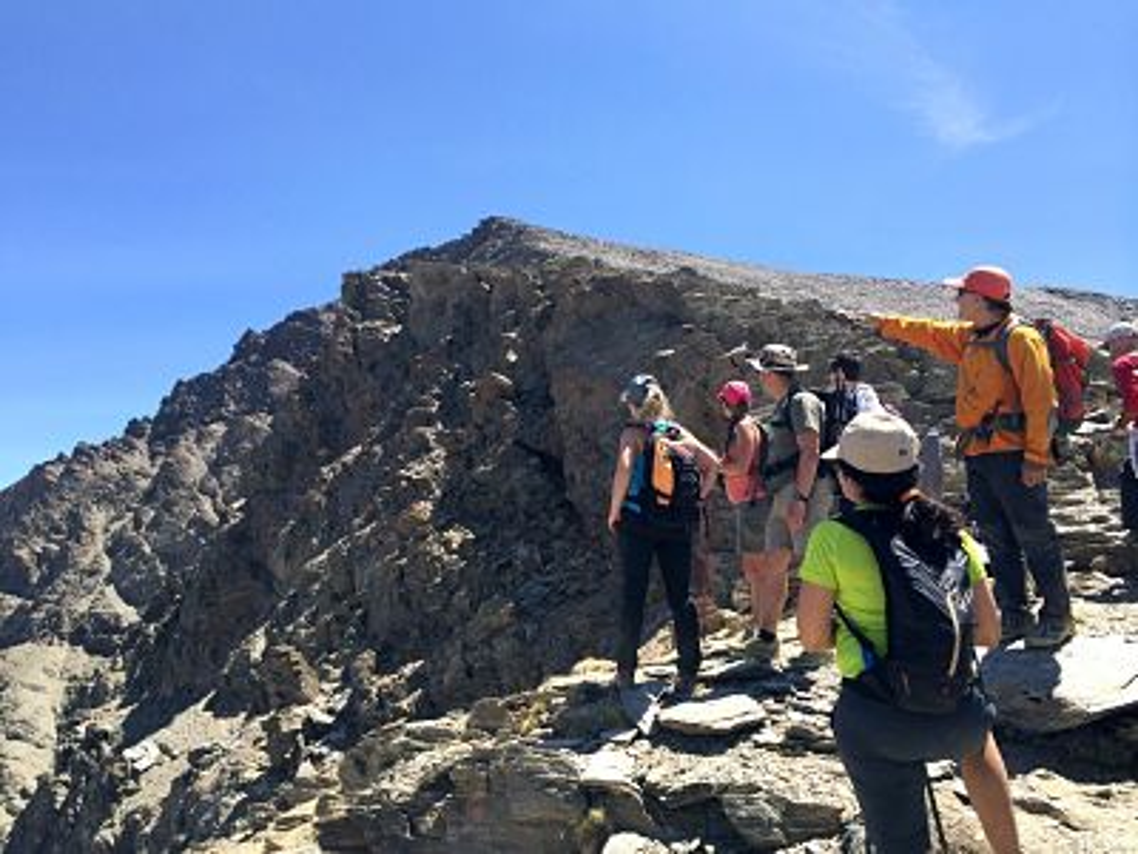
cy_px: 427
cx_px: 569
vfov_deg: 46.8
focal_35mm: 30
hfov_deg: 60.0
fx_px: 986
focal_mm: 4.12
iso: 32
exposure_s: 1/977
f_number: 2.2
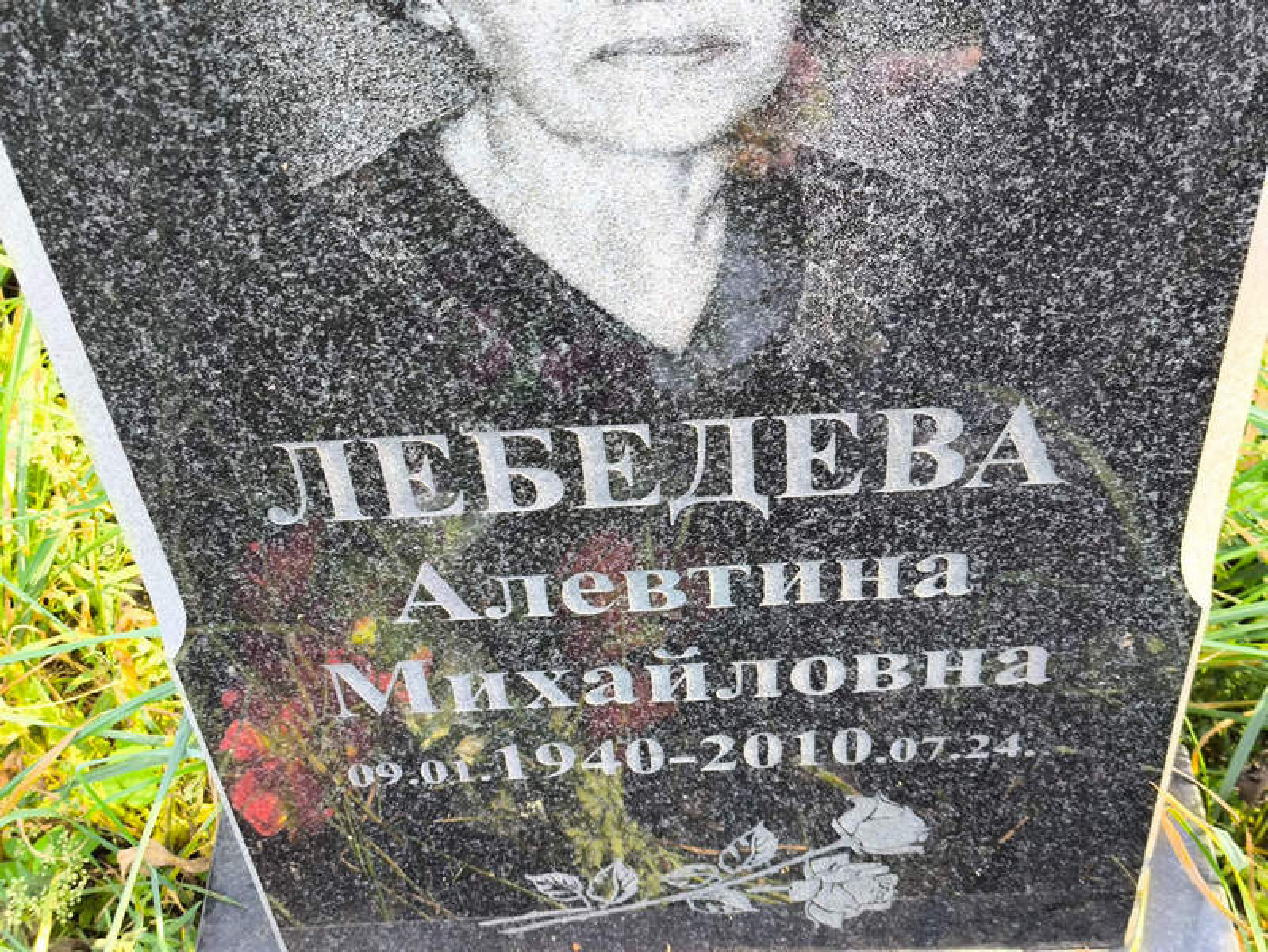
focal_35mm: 50
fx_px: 1832
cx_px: 634
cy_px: 476
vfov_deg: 29.1
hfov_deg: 38.2
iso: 50
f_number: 1.7
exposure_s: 1/50
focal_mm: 4.71
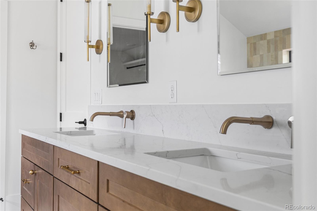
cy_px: 106
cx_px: 158
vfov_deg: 35.0
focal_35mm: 38
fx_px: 335
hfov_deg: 50.7
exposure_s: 1/20
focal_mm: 25.5
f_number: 4
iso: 500
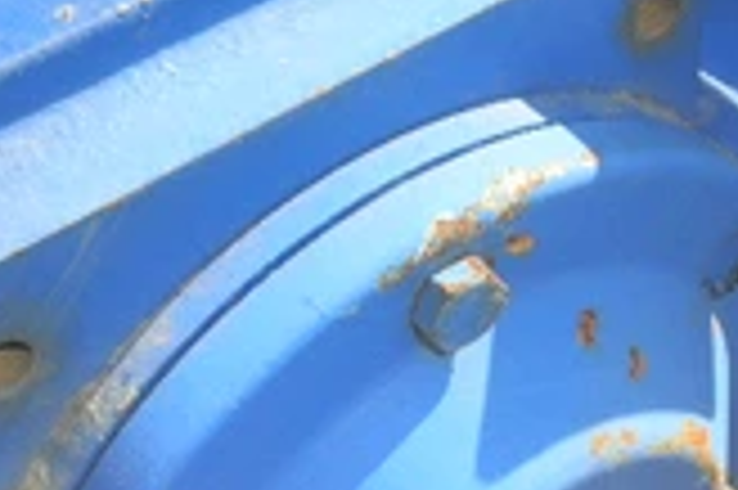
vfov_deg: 18.3
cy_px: 571
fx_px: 1454
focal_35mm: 71
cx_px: 495
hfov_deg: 28.3
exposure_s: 1/500
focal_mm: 5
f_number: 3
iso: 64
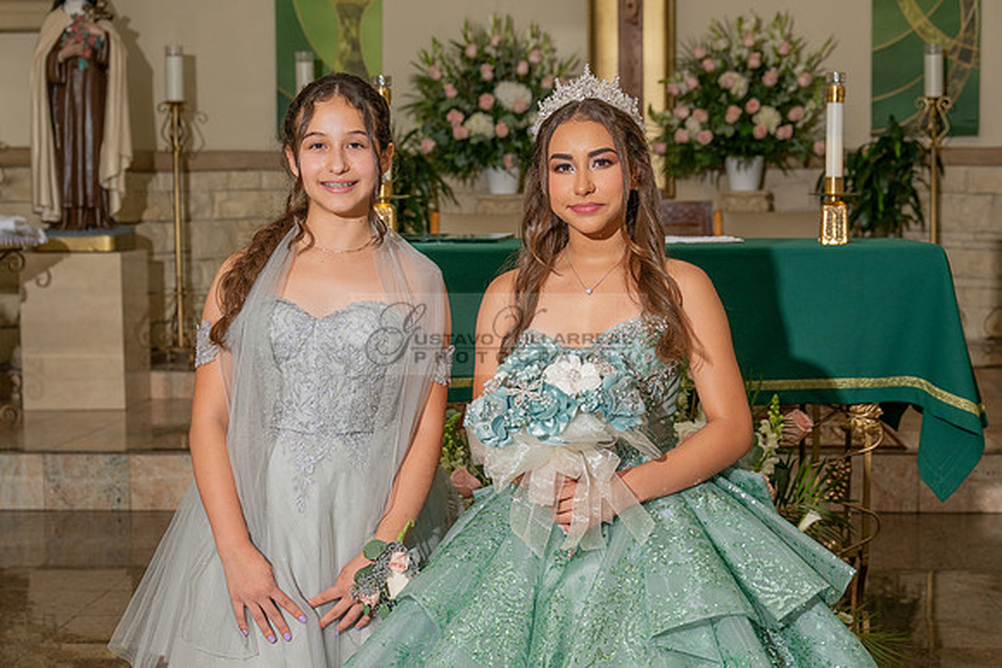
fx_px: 1830
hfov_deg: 30.6
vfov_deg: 20.7
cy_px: 341
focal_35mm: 66
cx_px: 548
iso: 320
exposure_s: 1/200
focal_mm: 51
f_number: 4.5
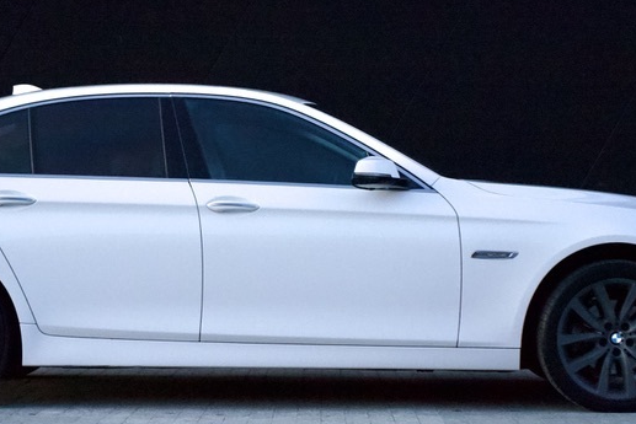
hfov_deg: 19.4
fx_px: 1855
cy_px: 220
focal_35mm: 105
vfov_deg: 13.0
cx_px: 246
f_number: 4.5
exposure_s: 1/125
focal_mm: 50
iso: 6400
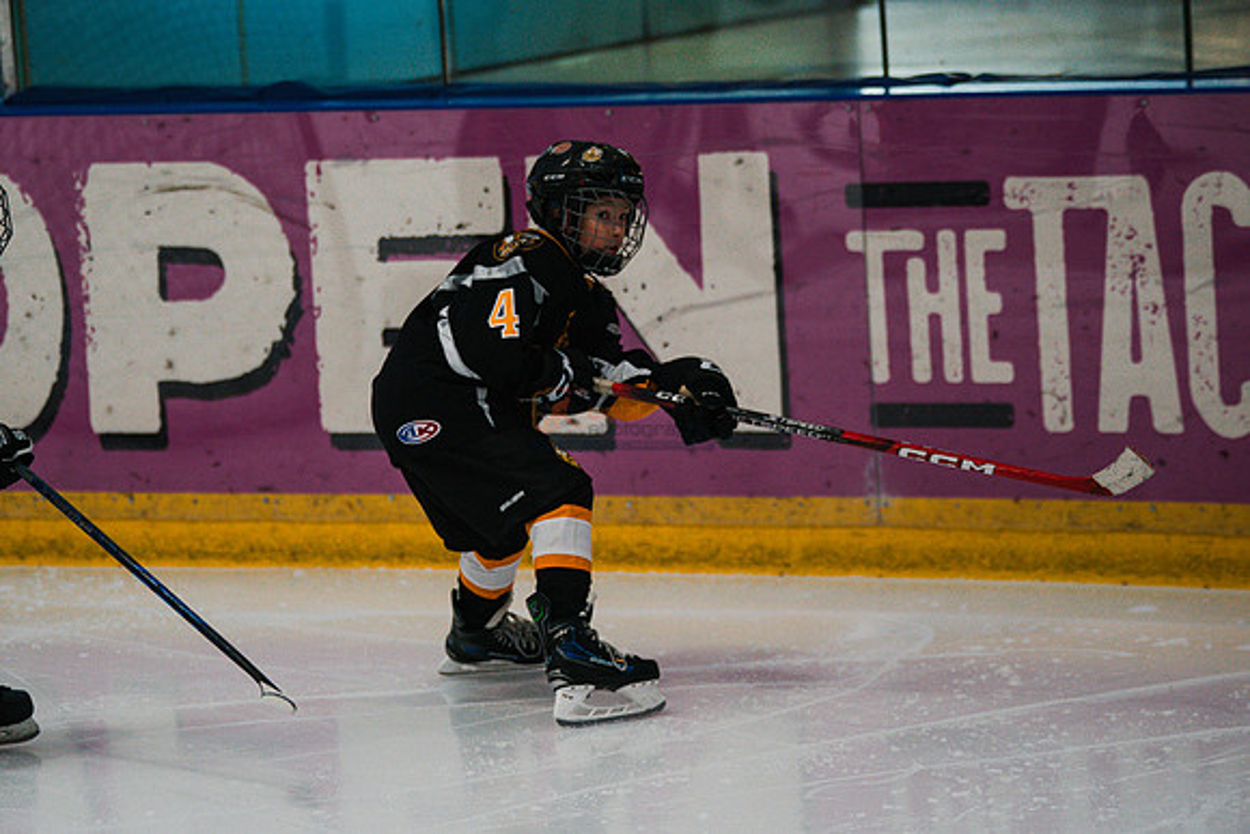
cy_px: 435
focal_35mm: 236
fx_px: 8188
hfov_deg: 8.7
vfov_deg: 5.8
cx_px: 502
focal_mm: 197
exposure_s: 1/1600
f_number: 3.2
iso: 3200
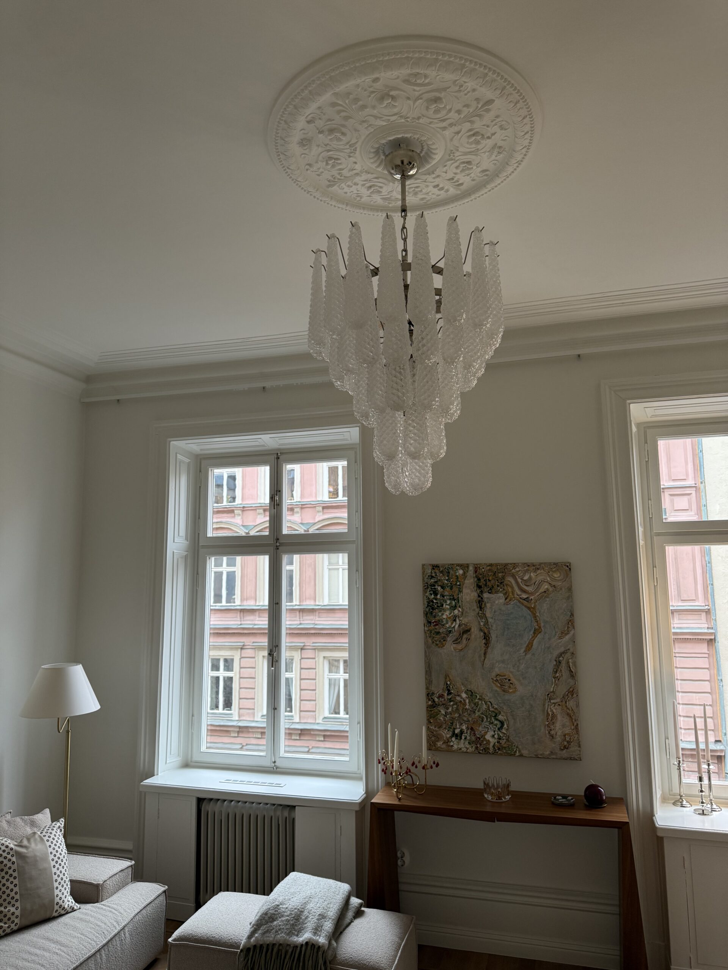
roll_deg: -0.2
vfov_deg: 71.6
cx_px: 364
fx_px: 673
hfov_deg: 56.8
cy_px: 485
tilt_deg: +8.3
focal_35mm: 24
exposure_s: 1/100
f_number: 1.78
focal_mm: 6.76
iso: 160
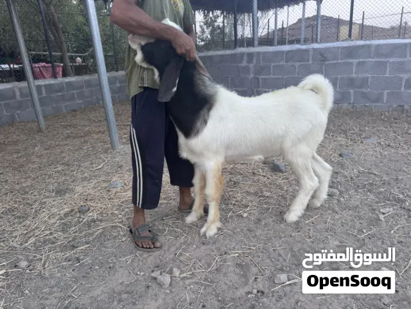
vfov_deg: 56.8
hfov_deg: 71.6
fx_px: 285
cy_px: 154
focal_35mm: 24
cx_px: 206
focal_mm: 6.76
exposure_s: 1/121
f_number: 1.78
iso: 100
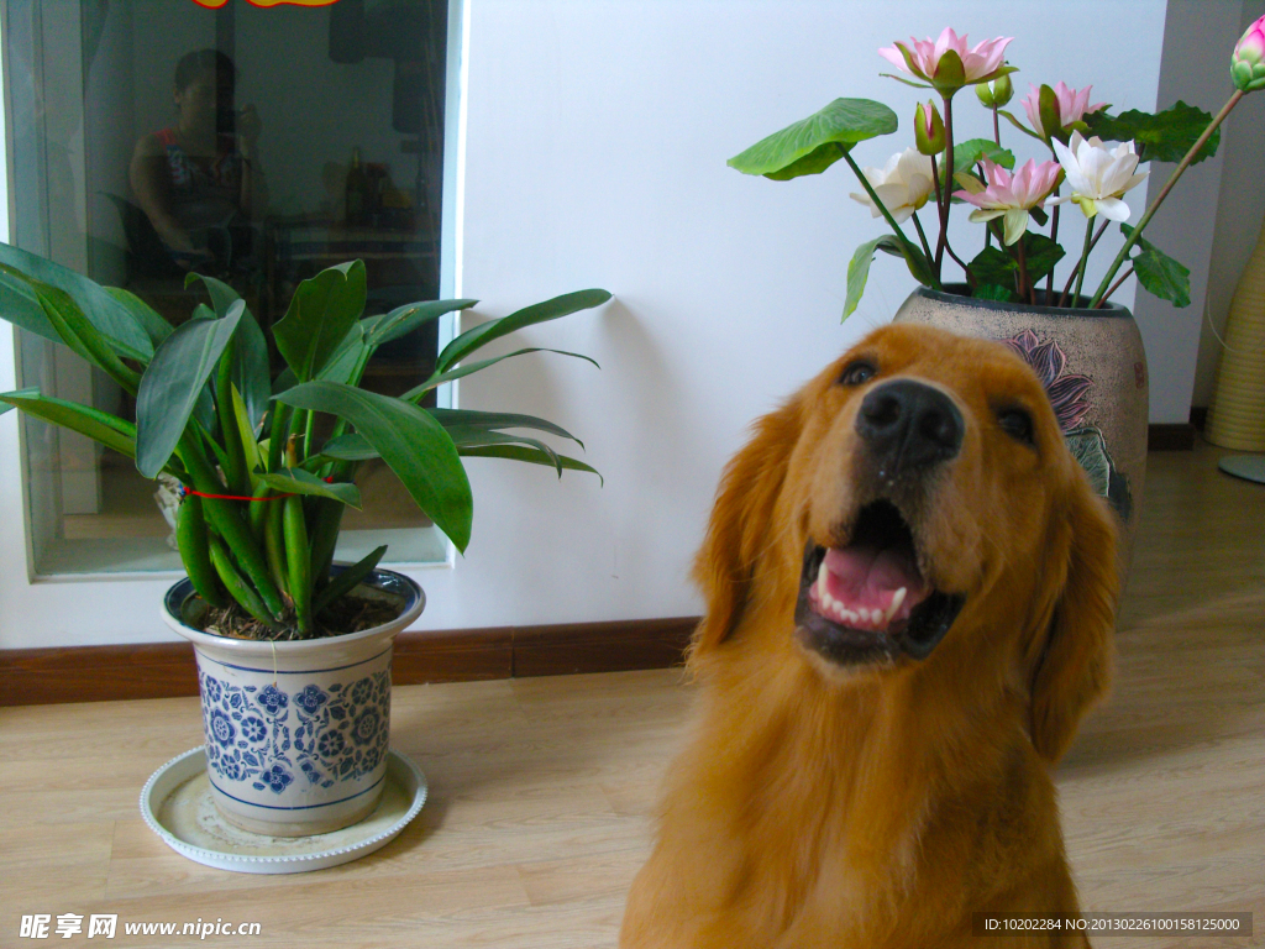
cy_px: 474
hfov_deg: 49.0
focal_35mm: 38
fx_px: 1389
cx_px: 632
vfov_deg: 37.7
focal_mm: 7.8
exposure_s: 1/40
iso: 100
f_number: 2.8
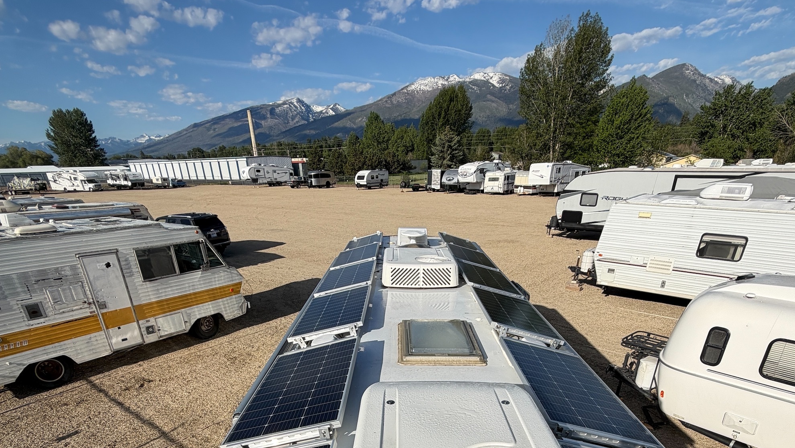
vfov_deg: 48.4
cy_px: 397
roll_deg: +1.8
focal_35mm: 21
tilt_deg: -28.0
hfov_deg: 83.8
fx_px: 443
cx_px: 405
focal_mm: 2.22
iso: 20
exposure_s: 1/1464
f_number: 2.2
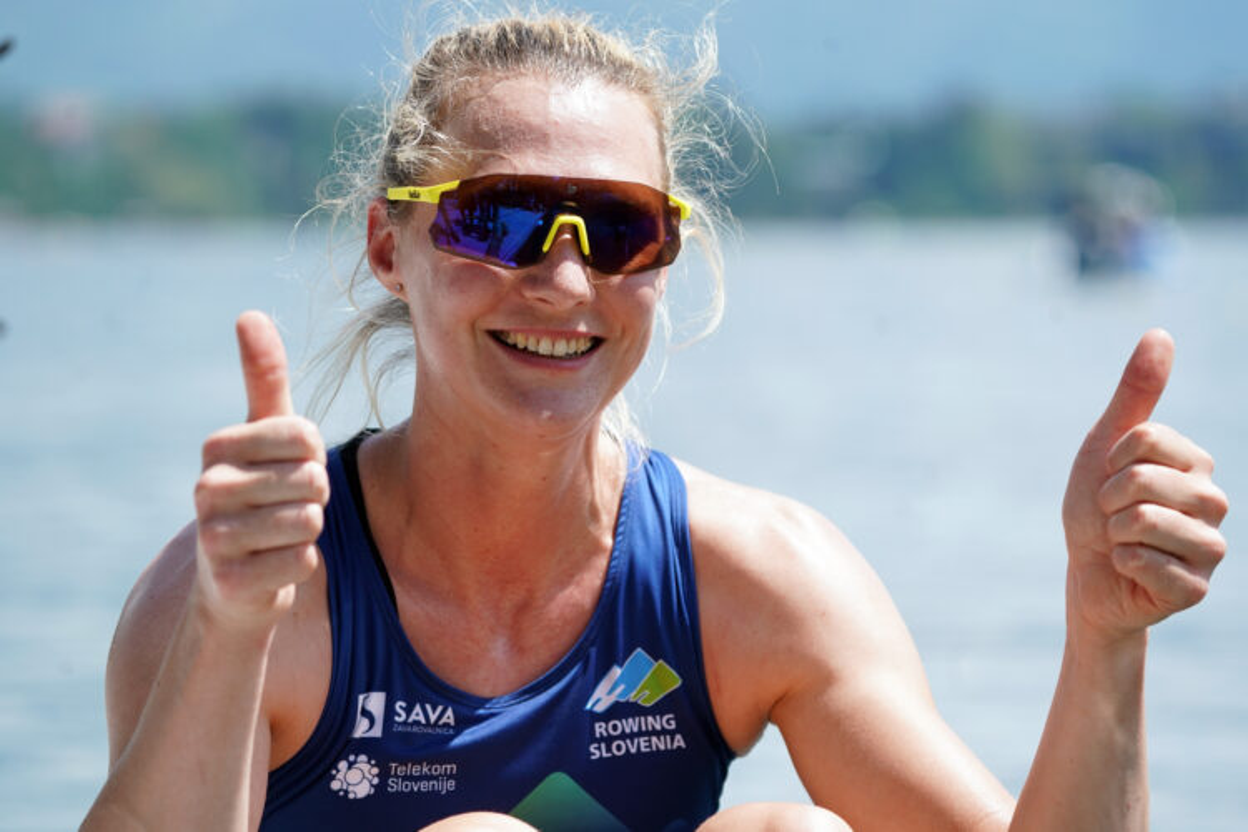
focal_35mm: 200
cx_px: 624
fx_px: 6933
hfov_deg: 10.3
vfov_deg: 6.9
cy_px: 416
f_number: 6.3
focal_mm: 200
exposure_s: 1/1600
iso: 500
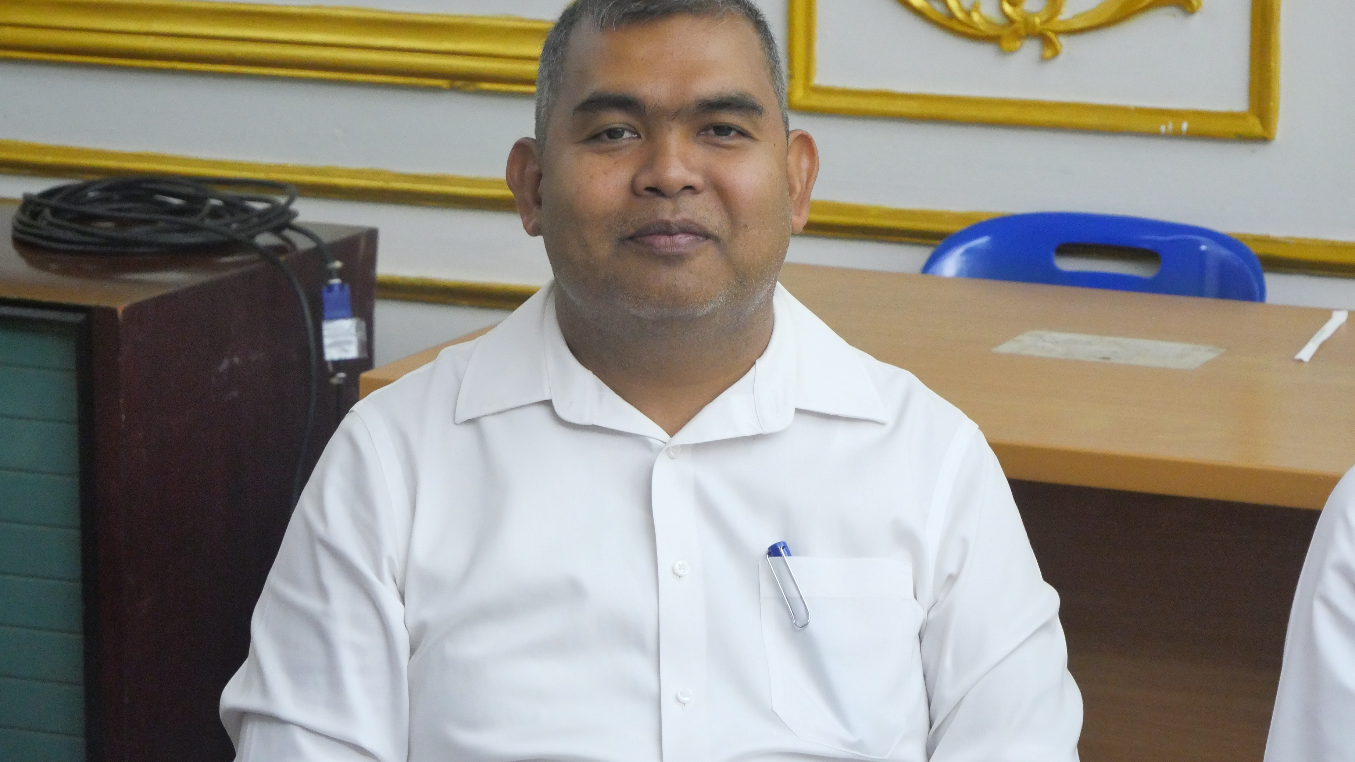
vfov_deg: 10.6
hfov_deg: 18.8
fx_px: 4096
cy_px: 358
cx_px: 679
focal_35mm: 114
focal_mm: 52
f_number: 5.6
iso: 3200
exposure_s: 1/30
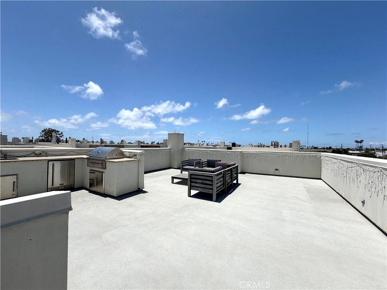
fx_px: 157
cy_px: 145
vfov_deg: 85.7
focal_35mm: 14
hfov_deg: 102.1
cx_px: 194
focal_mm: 2.22
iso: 20
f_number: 2.2
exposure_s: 1/1745
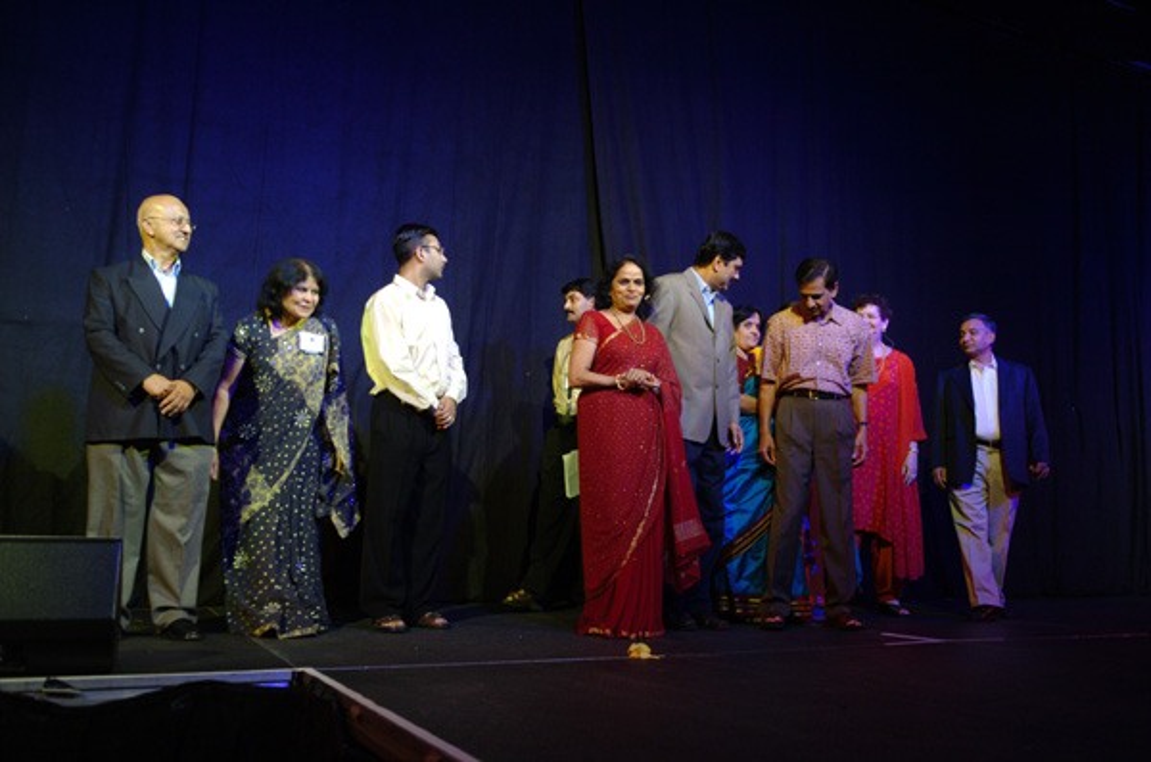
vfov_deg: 43.4
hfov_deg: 62.0
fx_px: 957
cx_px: 576
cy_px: 381
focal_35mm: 30
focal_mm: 20
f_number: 2.8
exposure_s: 1/60
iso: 400
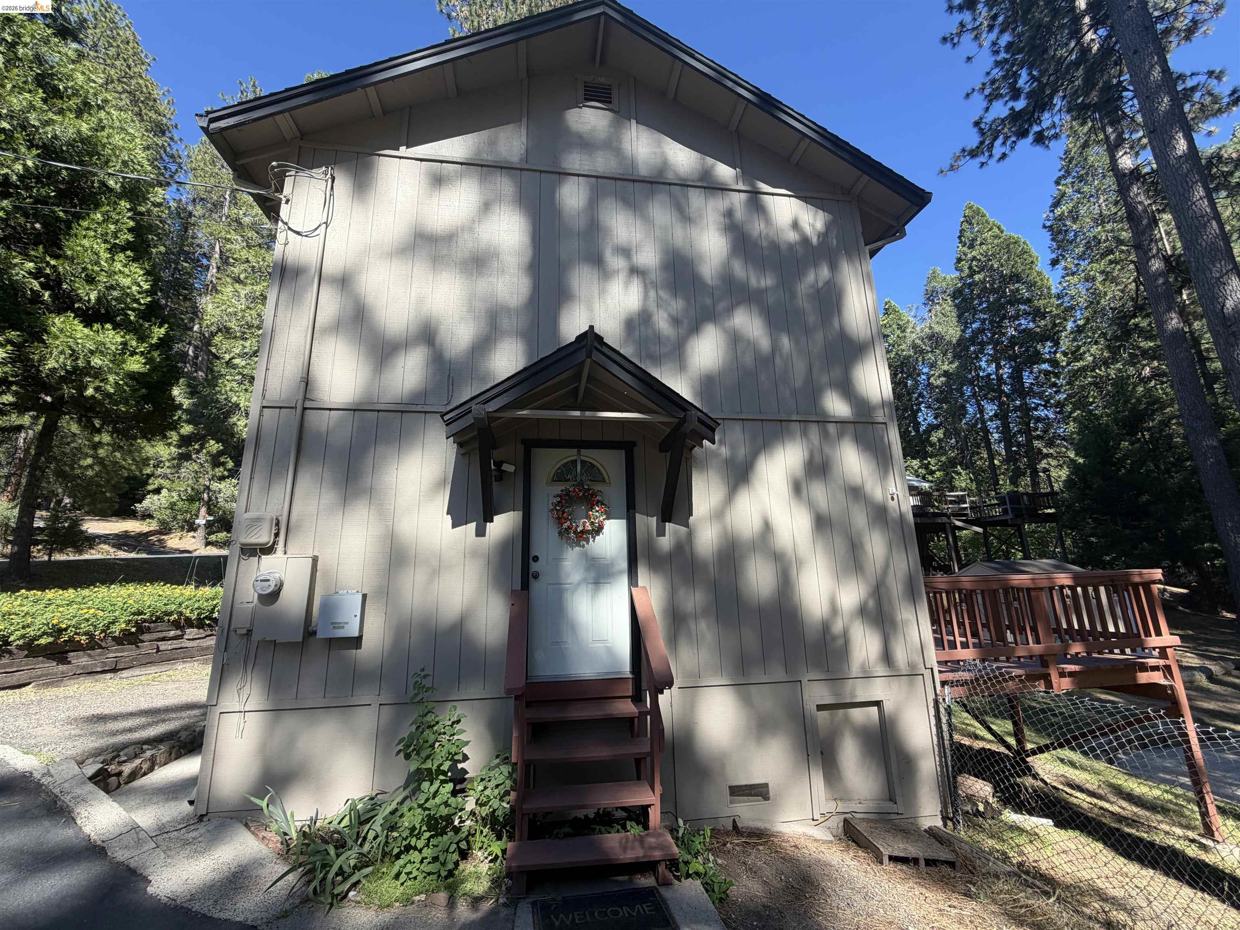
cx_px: 620
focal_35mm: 14
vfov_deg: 85.7
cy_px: 465
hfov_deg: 102.1
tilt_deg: +13.8
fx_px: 502
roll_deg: +1.7
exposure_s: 1/502
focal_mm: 2.22
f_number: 2.2
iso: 40
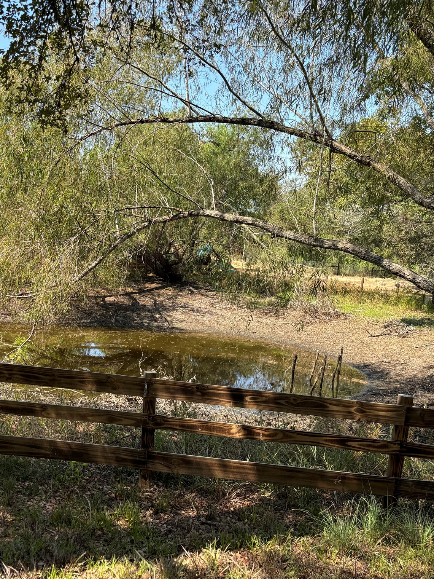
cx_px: 97
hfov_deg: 39.4
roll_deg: -5.5
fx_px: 585
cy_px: 289
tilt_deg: -6.6
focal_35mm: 35
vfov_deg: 52.6
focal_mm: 5.96
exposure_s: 1/1139
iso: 50
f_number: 1.6
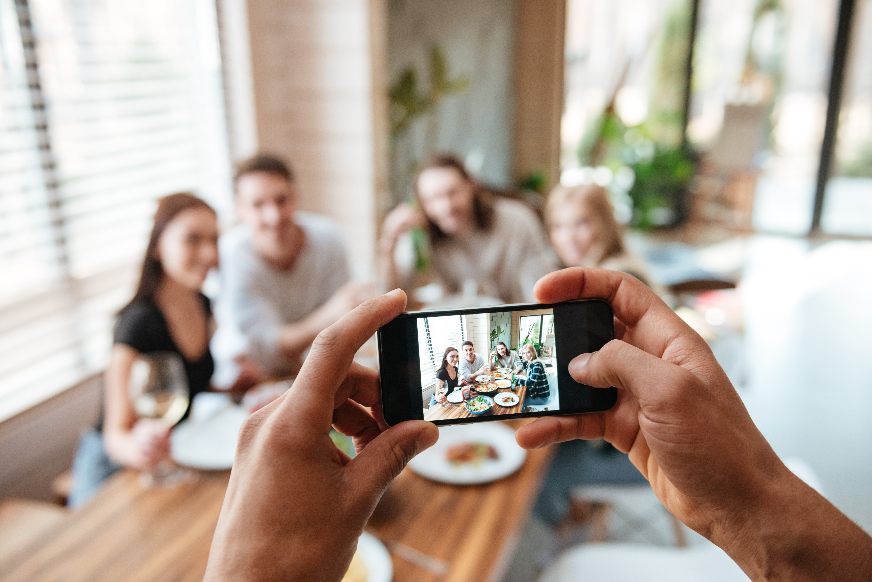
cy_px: 291
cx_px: 436
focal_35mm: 32
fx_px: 775
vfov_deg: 41.1
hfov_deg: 58.7
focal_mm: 32
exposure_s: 1/125
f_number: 3.2
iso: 800
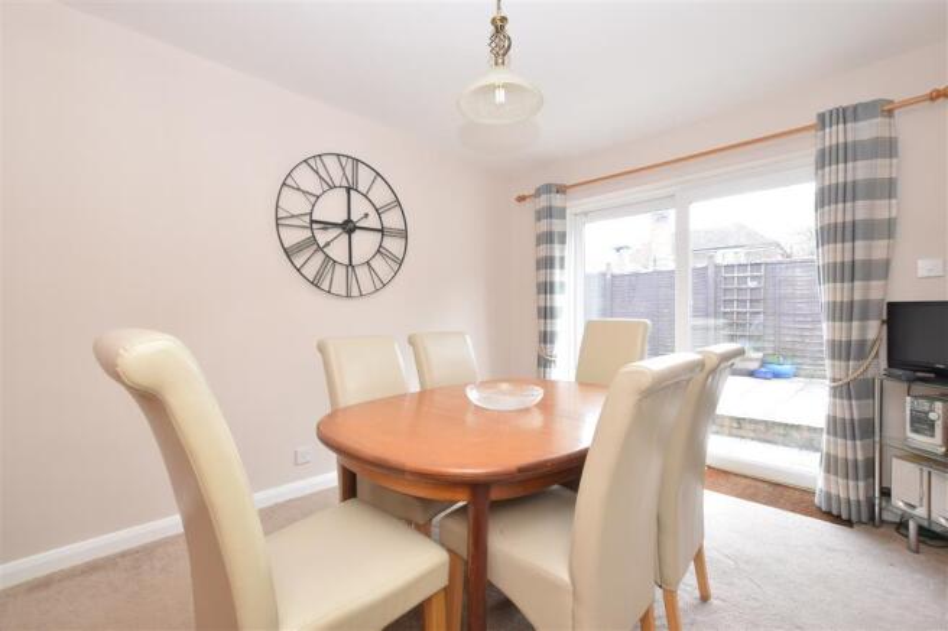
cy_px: 316
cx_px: 474
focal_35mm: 15
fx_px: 395
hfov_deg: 100.4
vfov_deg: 77.3
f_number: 8
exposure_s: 1/13
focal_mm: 10
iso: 500
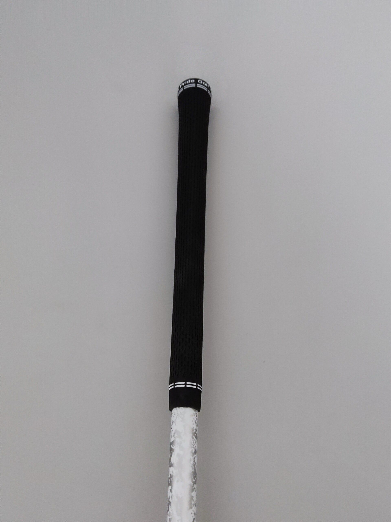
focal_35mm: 31
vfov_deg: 58.4
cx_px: 196
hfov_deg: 45.4
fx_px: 467
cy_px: 261
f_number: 1.79
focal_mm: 4.71
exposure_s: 1/33
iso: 802
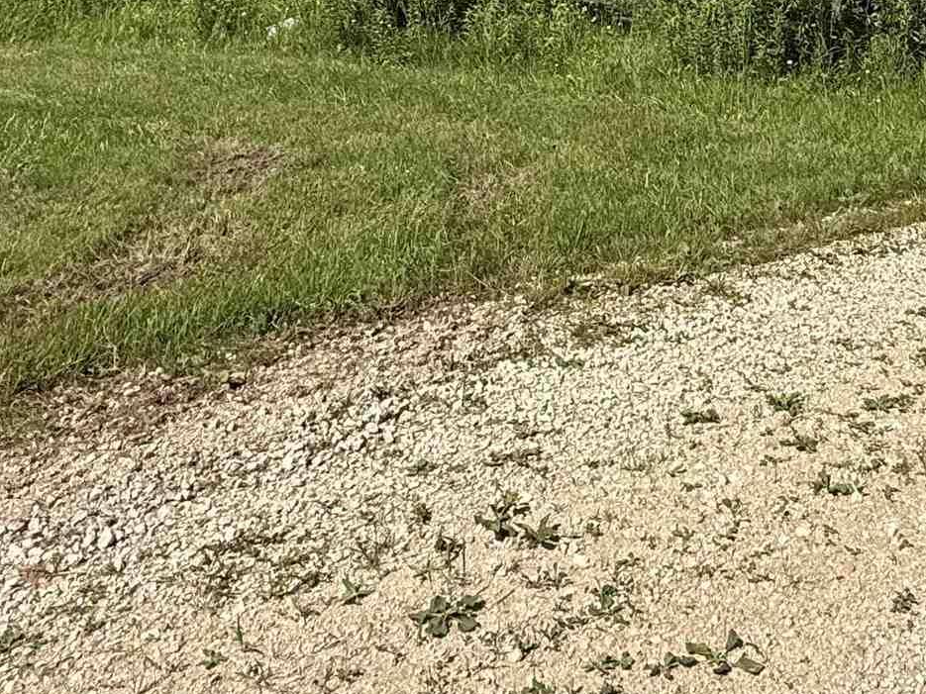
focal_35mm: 46
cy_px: -164
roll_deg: -0.5
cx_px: 679
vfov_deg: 27.3
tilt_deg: +2.3
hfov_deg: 40.2
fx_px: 1230
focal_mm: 2.22
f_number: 2.2
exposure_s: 1/1259
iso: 50
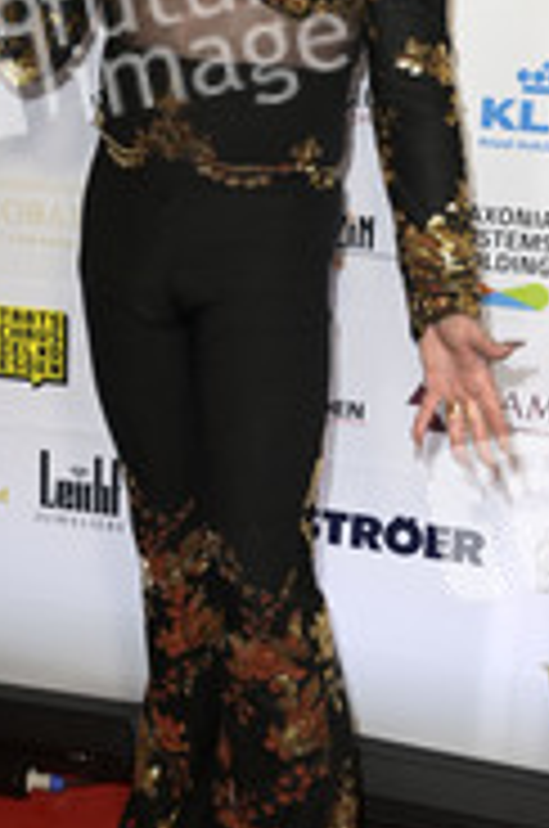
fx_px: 1446
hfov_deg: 21.5
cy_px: 270
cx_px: 248
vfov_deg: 31.7
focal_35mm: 63
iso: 800
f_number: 5.6
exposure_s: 1/250
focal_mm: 29
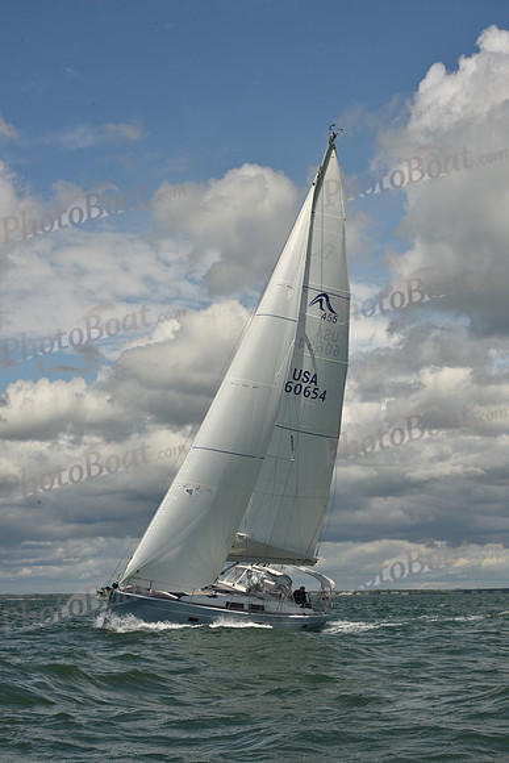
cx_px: 254
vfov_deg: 28.8
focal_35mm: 70
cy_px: 382
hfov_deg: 19.5
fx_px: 1484
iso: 320
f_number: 14
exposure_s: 1/800
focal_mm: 70
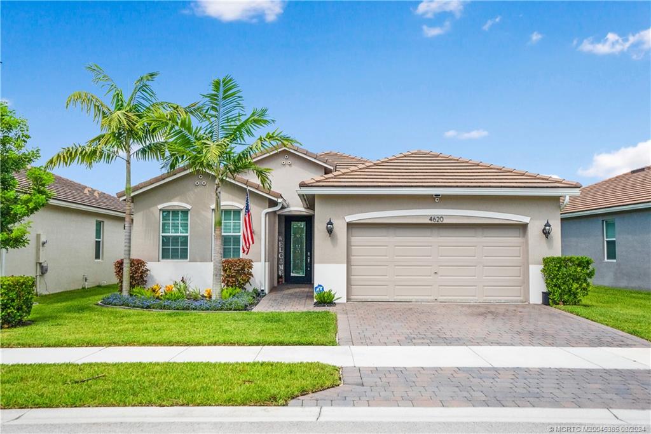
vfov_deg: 37.9
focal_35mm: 35
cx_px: 326
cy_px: 217
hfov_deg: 54.4
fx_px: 633
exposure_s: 1/6400
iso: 2000
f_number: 6.3
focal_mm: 35
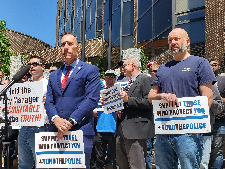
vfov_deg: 35.7
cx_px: 80
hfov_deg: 46.2
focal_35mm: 40
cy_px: 107
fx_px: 260
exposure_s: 1/1422
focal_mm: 4.3
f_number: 2.4
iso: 50
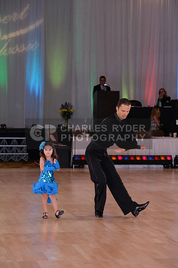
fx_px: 930
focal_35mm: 125
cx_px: 89
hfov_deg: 10.9
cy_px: 134
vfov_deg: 16.4
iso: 2000
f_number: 5.6
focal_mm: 125
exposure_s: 1/250
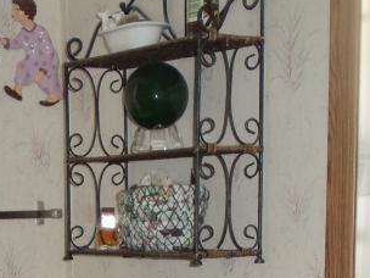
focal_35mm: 148
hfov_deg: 13.2
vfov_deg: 9.7
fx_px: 1582
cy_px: 421
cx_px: 2
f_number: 3.5
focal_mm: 6
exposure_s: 1/30
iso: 100
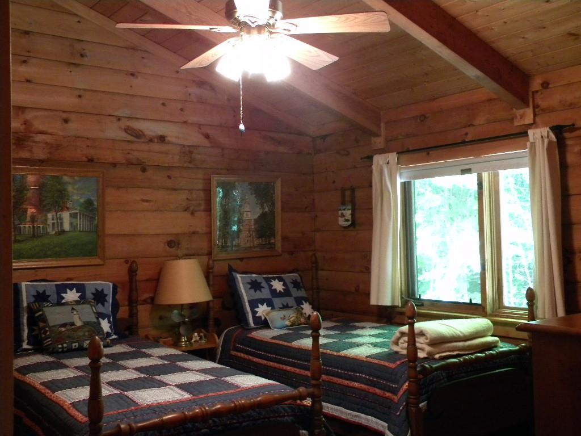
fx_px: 604
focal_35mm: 36
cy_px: 218
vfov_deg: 39.7
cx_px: 290
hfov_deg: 51.4
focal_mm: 6.4
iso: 400
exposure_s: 1/12.8
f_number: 3.7
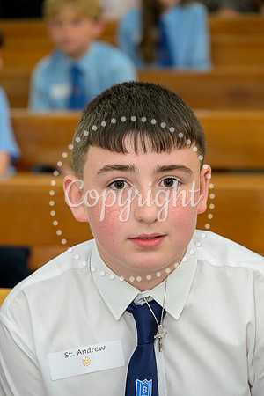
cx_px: 132
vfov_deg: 19.5
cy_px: 198
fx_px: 1155
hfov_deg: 13.0
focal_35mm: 105
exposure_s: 1/40
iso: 320
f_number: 5.6
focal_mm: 105
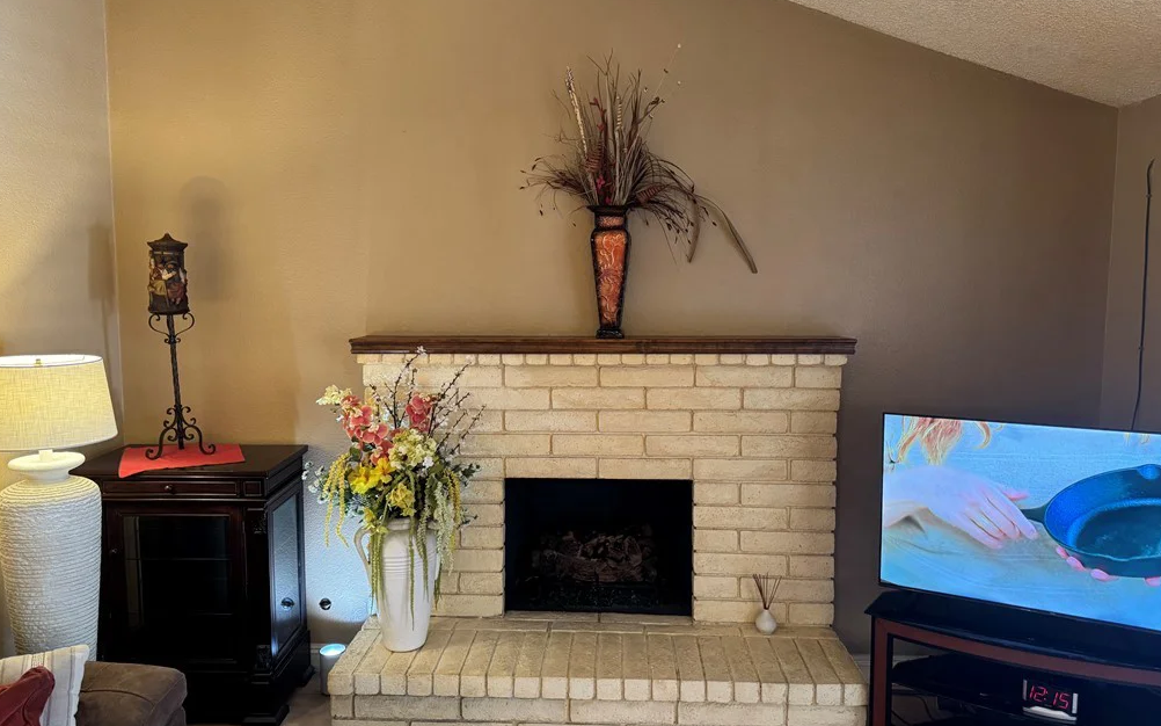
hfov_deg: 70.4
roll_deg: -0.5
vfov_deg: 47.6
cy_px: 358
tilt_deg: -6.4
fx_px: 823
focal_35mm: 26
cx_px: 576
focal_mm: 6.76
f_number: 1.78
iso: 500
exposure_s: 1/60
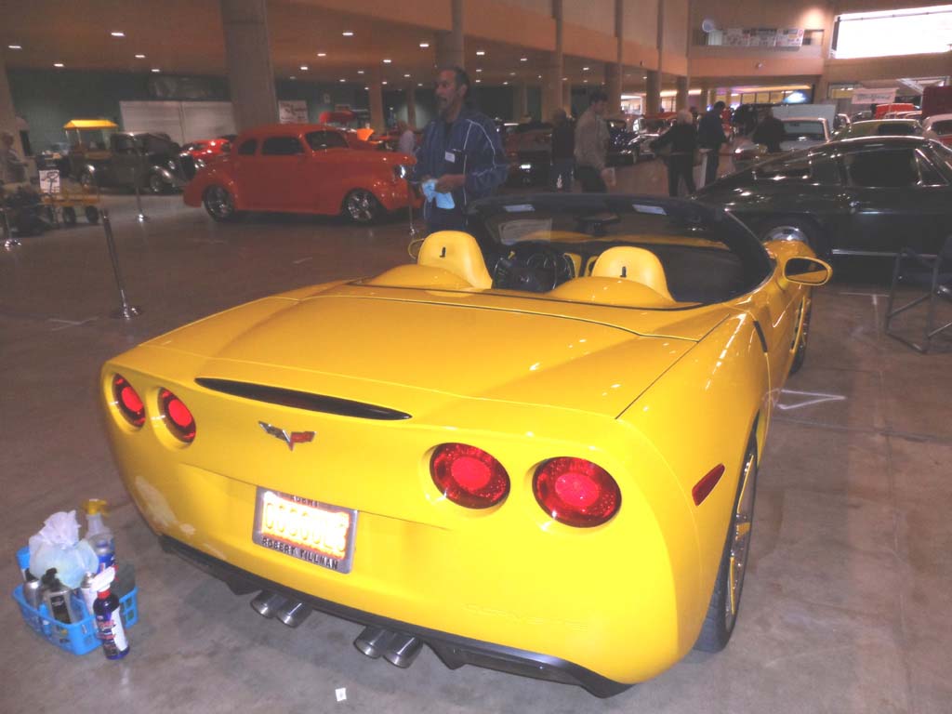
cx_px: 476
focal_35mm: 24
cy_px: 357
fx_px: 660
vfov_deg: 56.8
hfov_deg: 71.6
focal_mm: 4
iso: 160
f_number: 3.2
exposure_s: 1/30
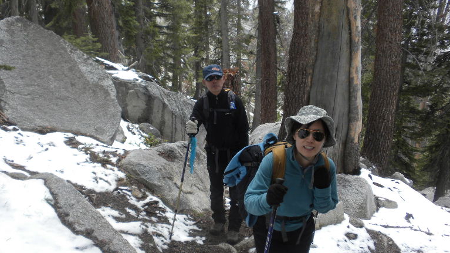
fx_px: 489
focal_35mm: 41
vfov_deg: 29.0
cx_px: 225
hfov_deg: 49.4
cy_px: 131
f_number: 3.5
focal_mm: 6.6
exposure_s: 1/508
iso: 79
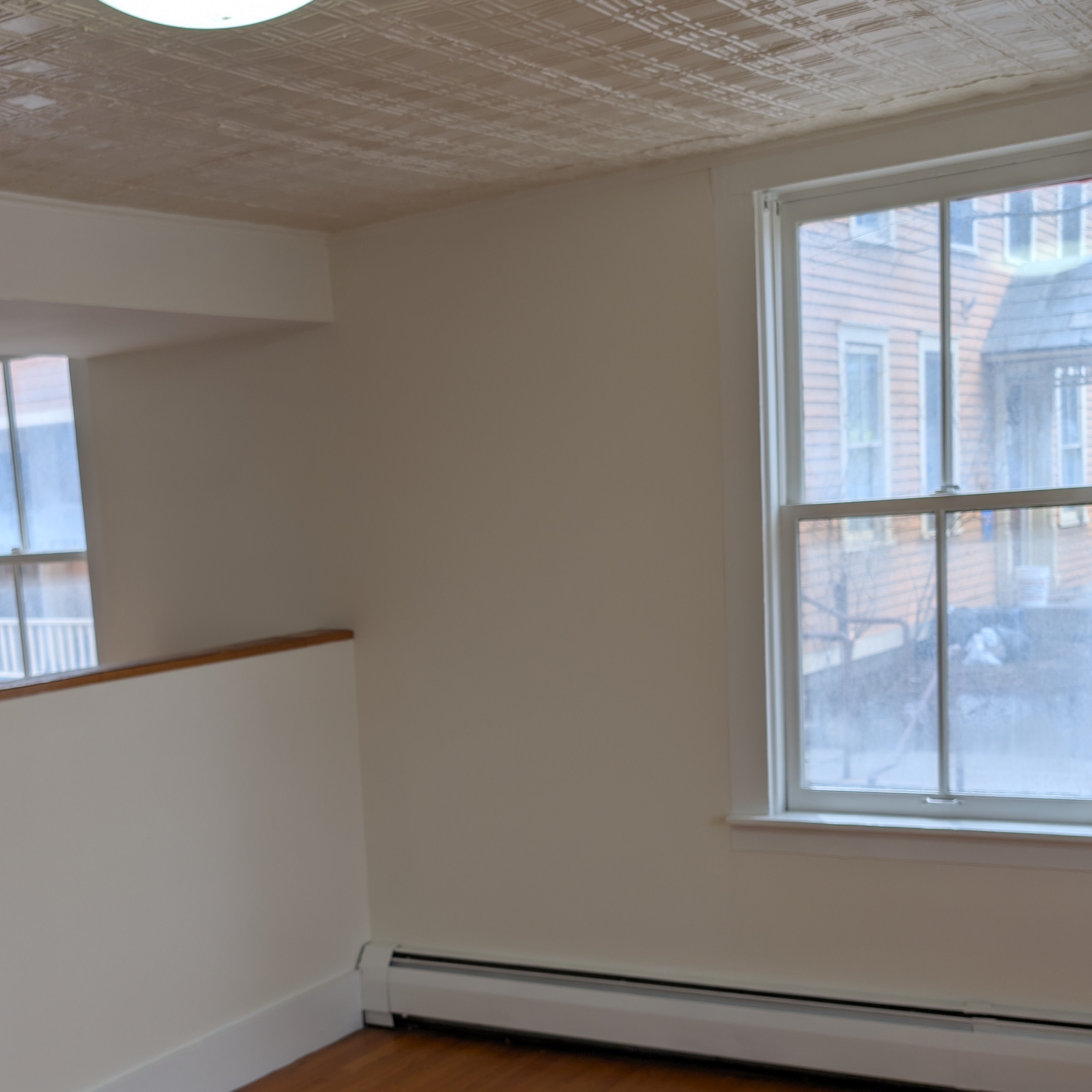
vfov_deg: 37.6
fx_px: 1570
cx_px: 297
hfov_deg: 37.6
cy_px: 782
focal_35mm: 44
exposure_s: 1/120
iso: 20
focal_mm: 6.9
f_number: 1.68
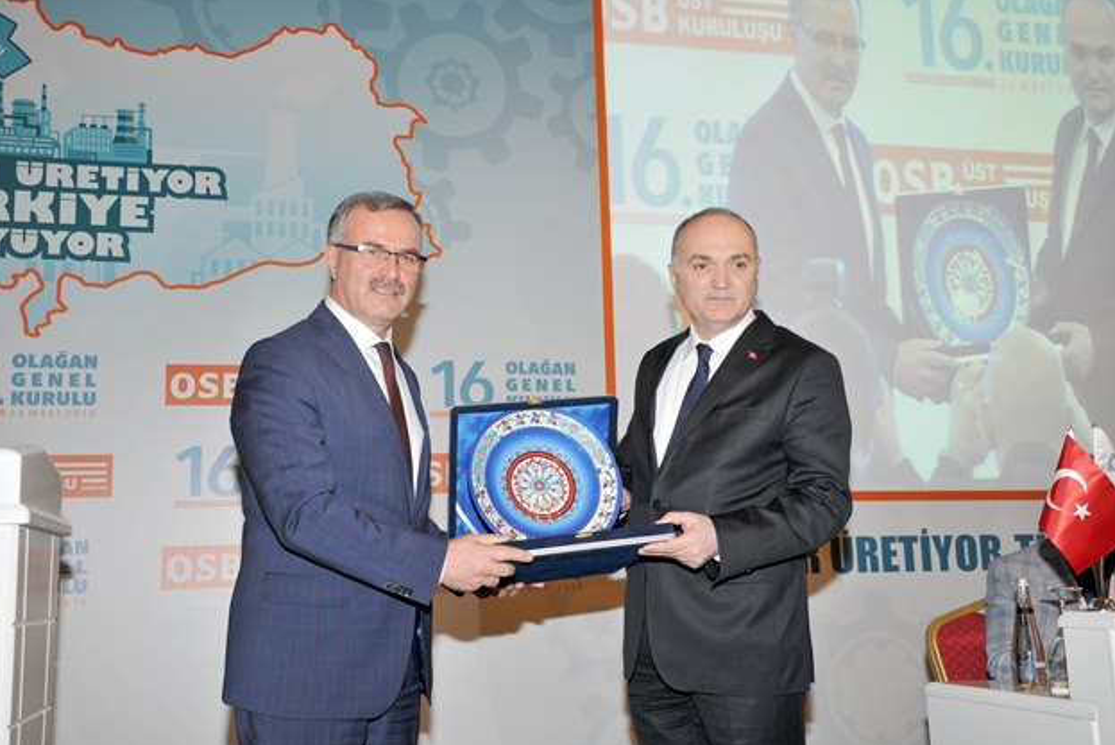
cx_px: 544
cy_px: 375
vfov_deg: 33.4
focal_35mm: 40
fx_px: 1239
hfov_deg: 48.4
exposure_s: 1/80
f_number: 3.8
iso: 500
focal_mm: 26
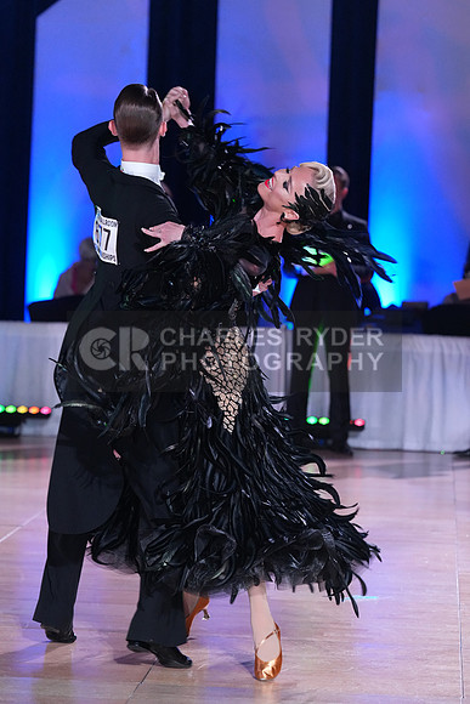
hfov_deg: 10.3
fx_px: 2603
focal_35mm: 133
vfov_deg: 15.4
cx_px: 235
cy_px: 352
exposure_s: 1/250
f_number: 4.5
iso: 3200
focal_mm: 133
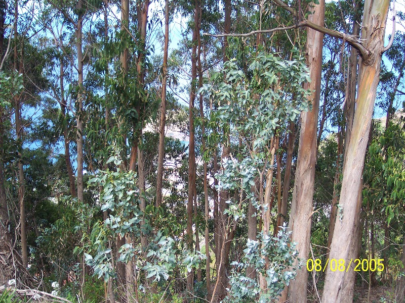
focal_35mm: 38
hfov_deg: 49.0
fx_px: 445
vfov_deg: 37.7
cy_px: 152
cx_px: 202
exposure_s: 1/350
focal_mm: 8
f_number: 2.8
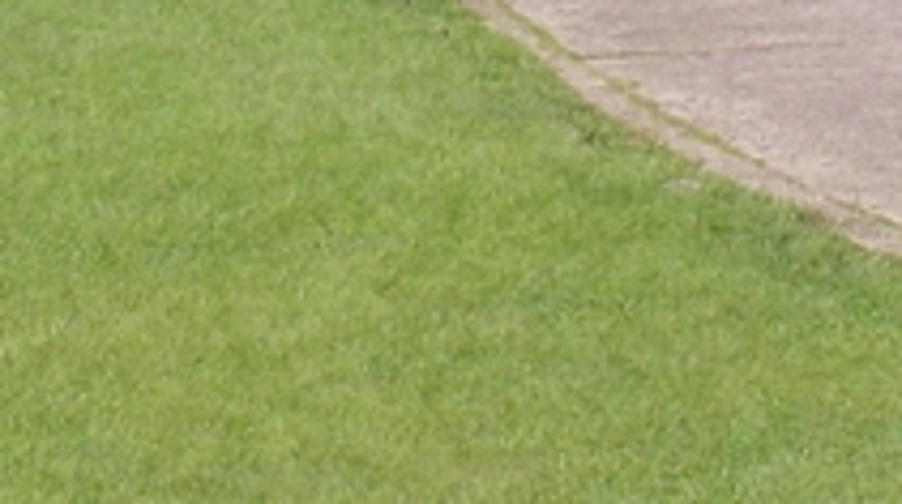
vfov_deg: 6.3
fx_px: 4299
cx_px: 475
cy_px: -863
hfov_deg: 12.0
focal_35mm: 180
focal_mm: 4.1
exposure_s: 1/500
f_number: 3.3
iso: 80
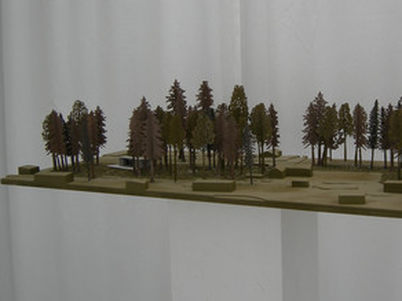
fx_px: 639
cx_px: 268
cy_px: 105
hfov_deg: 34.6
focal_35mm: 55
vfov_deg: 26.4
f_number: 2.7
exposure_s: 1/133
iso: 64
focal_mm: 7.5
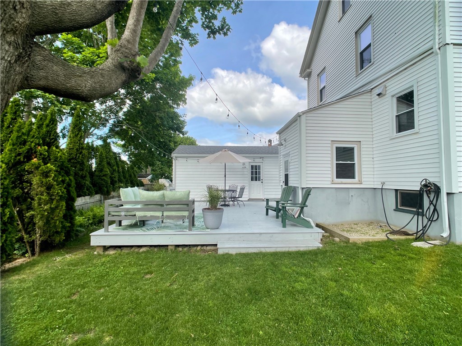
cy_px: 173
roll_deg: -1.3
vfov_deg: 53.1
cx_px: 231
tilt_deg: +3.1
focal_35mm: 26
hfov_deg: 67.3
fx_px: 347
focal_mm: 4.2
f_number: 1.6
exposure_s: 1/1052
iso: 32
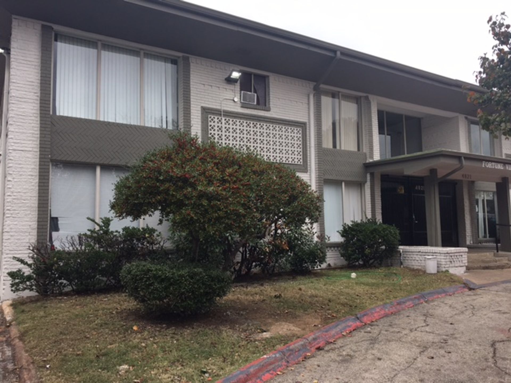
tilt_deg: +5.9
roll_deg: +2.1
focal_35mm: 29
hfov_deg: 61.7
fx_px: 428
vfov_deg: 48.2
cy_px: 192
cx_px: 256
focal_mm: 4.15
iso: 25
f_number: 2.2
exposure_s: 1/527
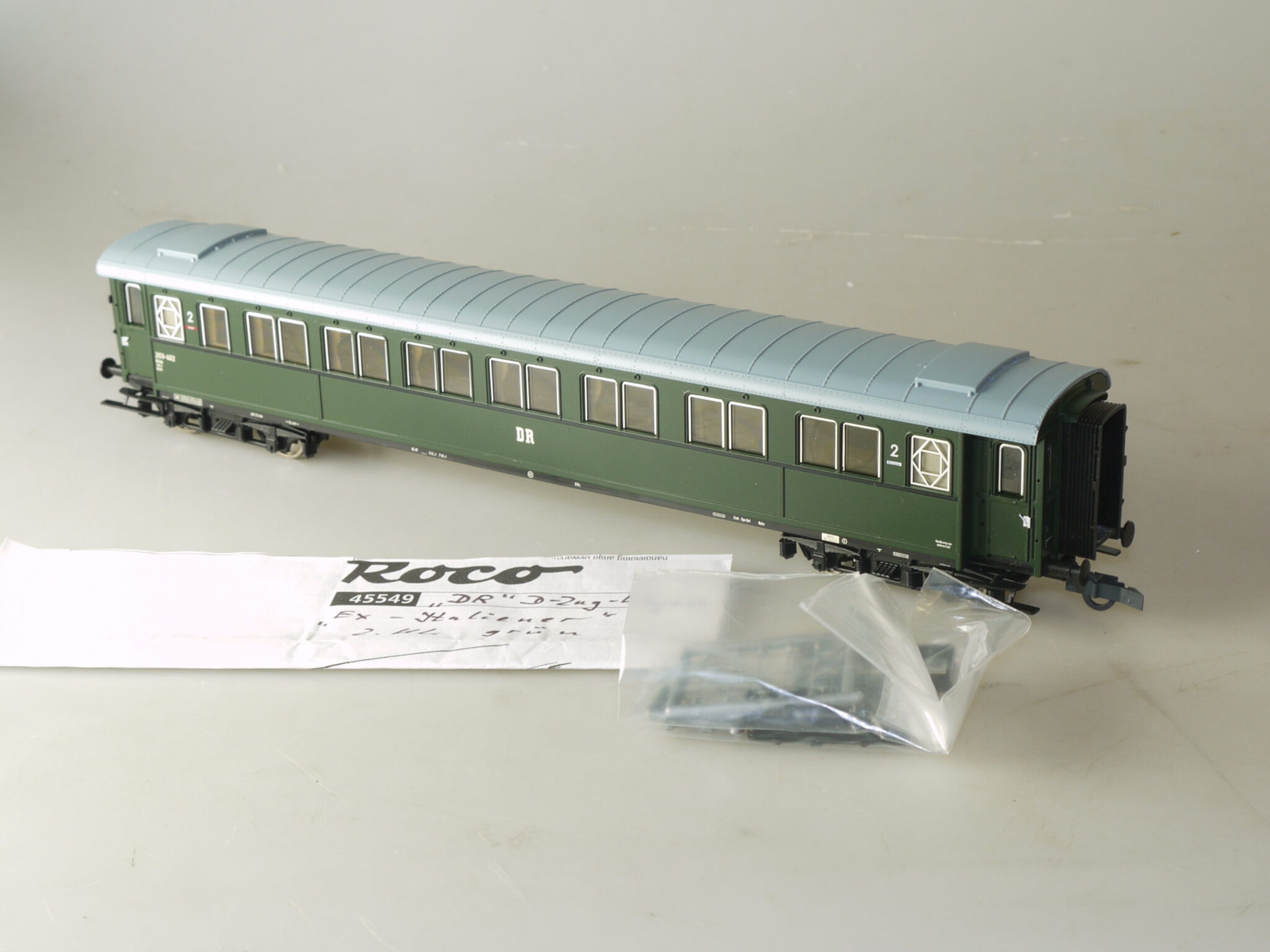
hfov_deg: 28.6
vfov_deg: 21.6
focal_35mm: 68
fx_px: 2495
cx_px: 635
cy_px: 476
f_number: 10
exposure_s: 1/13
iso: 100
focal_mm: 24
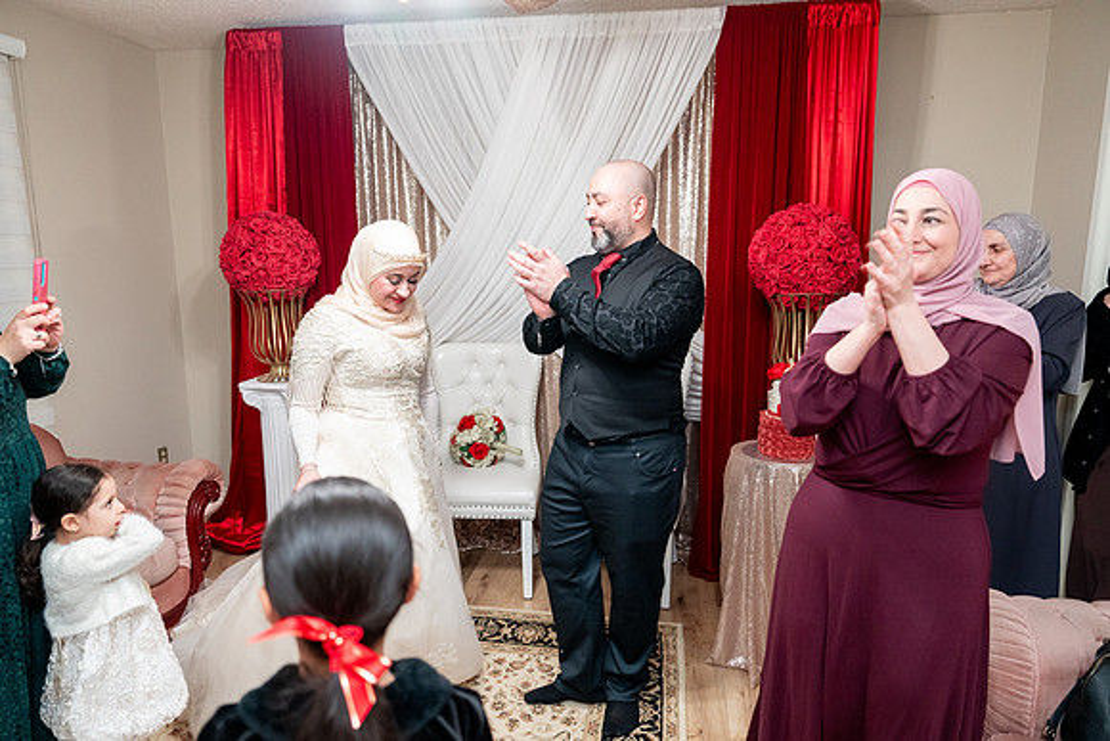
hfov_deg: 73.7
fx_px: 740
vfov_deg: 53.2
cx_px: 555
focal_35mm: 24
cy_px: 370
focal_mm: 24
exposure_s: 1/160
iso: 3200
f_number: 2.8
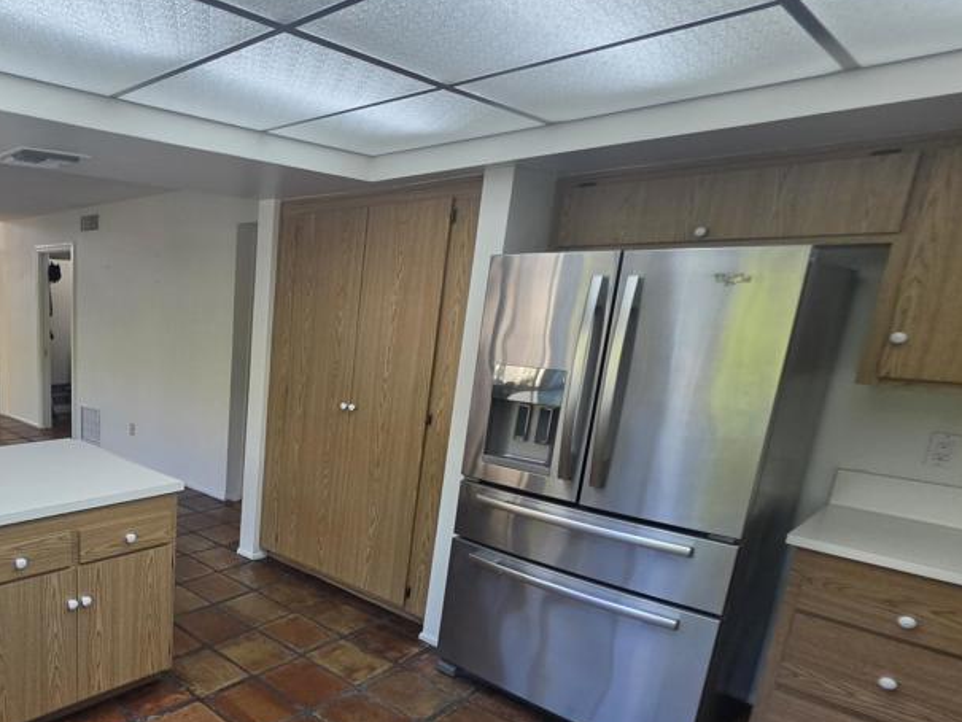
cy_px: 461
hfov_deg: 67.5
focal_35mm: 22
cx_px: 164
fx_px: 612
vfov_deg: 60.1
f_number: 1.9
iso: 64
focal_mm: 2.2
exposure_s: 1/120
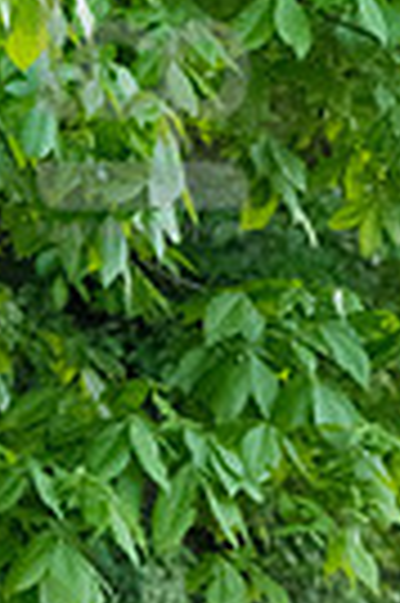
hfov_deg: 2.1
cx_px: 636
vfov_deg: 3.1
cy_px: 594
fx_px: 10978
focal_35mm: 657
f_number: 5.6
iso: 4000
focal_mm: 130
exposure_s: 1/1600
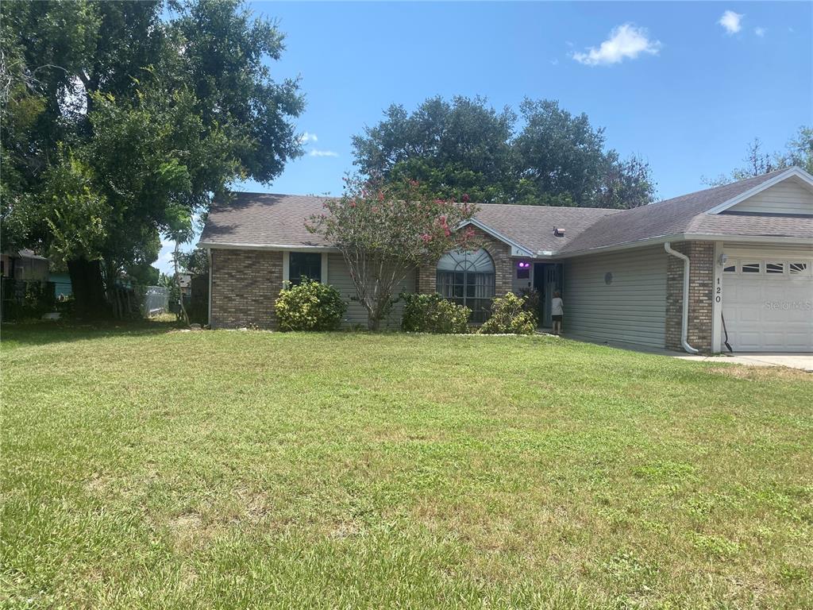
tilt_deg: -3.9
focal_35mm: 26
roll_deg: -0.9
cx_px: 406
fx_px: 611
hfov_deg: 67.3
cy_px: 305
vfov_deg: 53.1
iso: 32
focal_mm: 4.25
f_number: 1.8
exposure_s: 1/1653
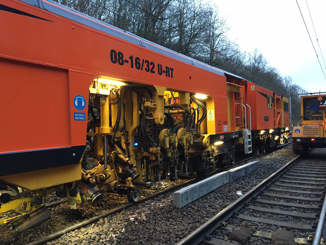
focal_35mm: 29
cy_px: 122
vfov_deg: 48.2
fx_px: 273
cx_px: 163
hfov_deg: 61.7
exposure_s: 1/33
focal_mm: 4.15
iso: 250
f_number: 2.2
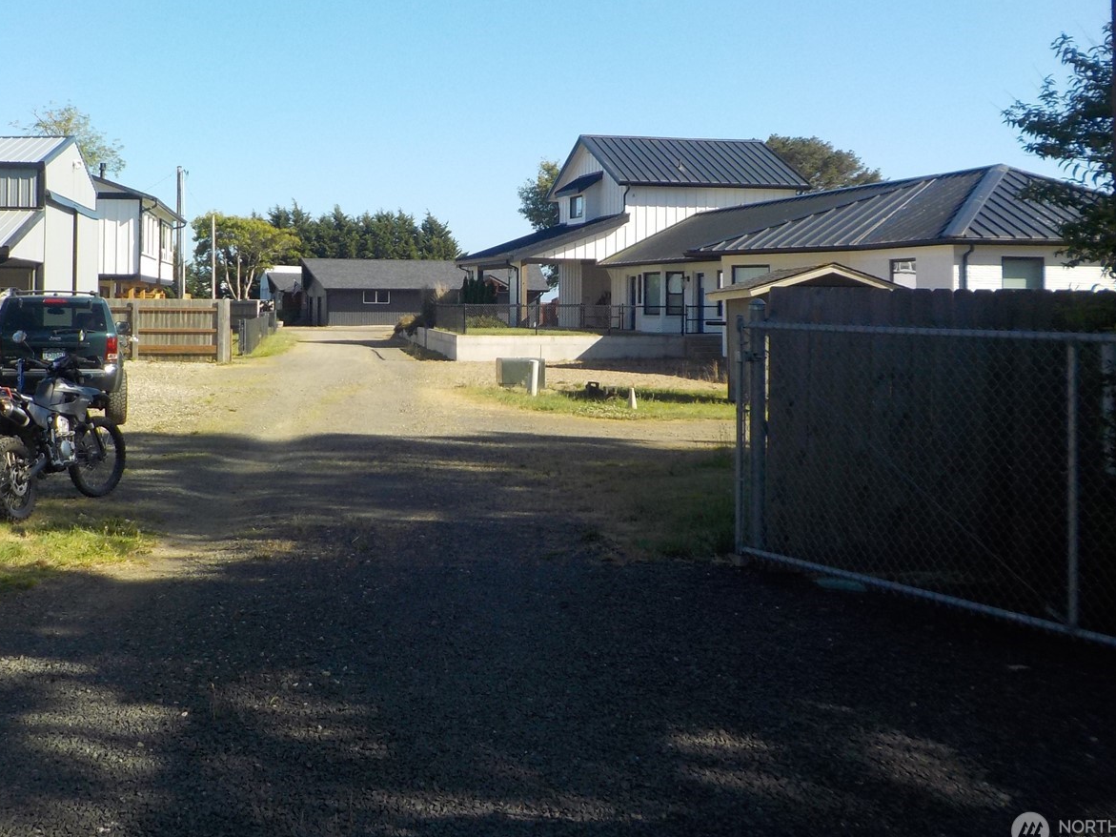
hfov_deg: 45.4
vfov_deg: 34.8
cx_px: 413
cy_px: 280
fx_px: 1322
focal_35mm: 41
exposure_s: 1/800
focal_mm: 4.1
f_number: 3.3
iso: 125
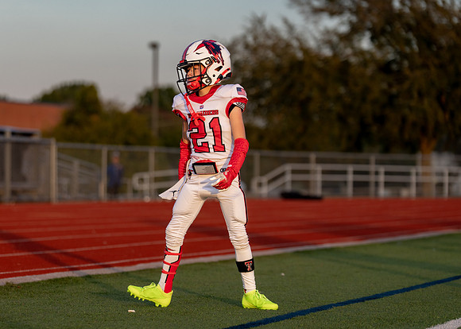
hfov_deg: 11.6
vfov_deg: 8.3
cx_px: 173
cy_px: 167
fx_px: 2267
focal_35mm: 173
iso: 200
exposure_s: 1/1600
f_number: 2.8
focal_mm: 131
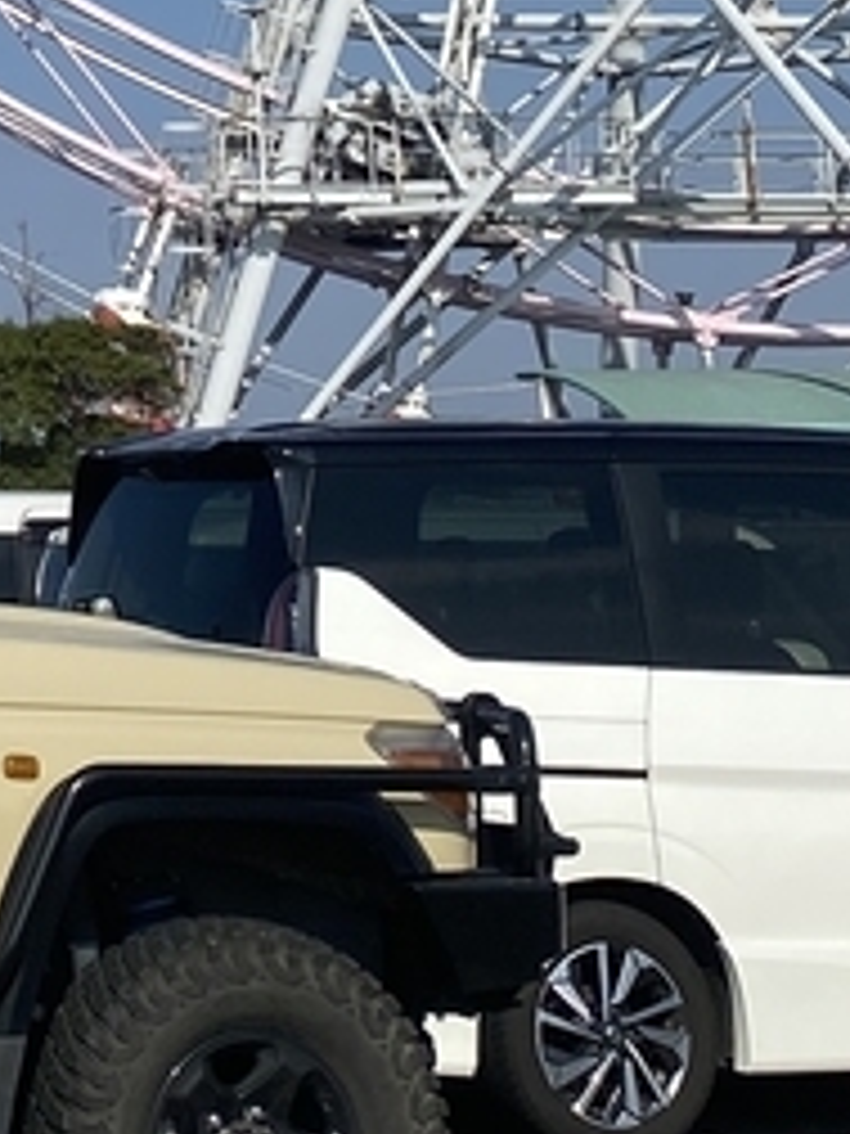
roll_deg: -0.1
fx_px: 4060
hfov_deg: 11.5
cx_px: -432
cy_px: -554
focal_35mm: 124
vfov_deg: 14.8
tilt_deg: +17.4
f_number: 1.8
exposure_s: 1/4808
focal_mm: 4.25
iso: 32
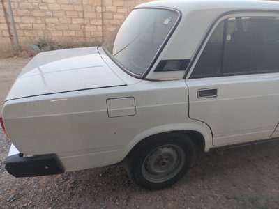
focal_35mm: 24
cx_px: 140
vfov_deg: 56.8
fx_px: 193
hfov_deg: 71.6
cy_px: 104
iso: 125
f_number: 1.75
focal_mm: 5.25
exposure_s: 1/100
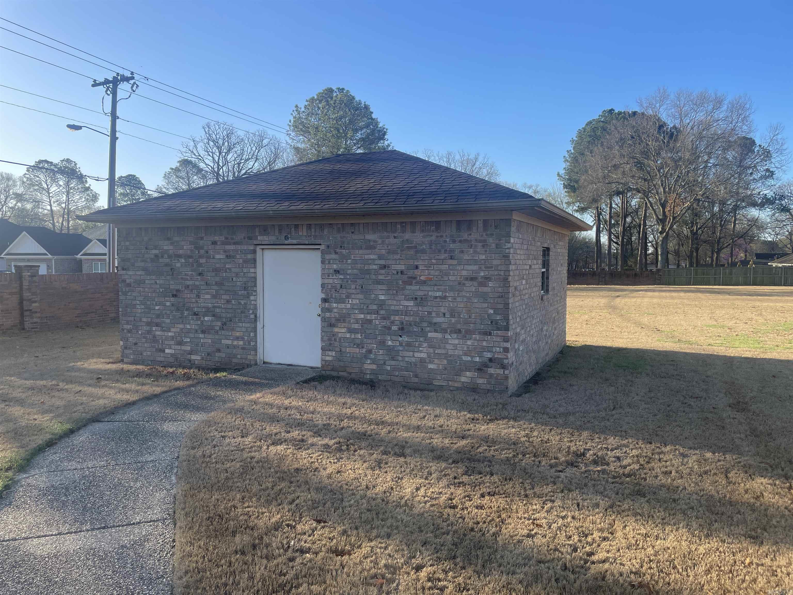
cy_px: 298
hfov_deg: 67.3
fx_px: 596
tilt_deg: -3.5
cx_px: 396
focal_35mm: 26
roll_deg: +0.8
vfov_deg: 53.1
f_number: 1.6
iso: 32
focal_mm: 4.2
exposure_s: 1/1350
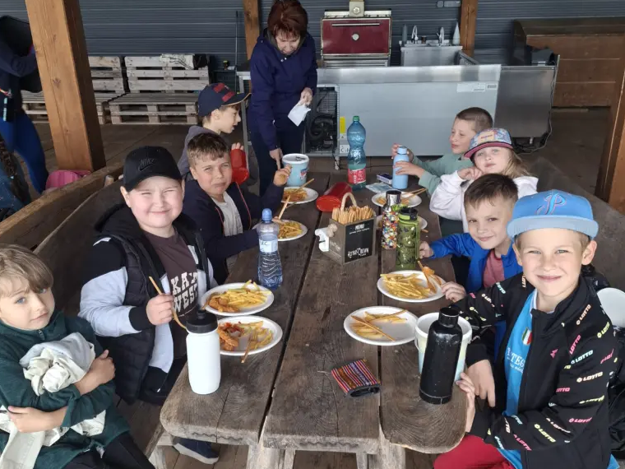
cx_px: 310
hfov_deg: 58.4
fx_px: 560
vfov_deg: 45.4
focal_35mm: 31
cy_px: 261
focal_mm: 5.54
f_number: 1.8
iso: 50
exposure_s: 1/113
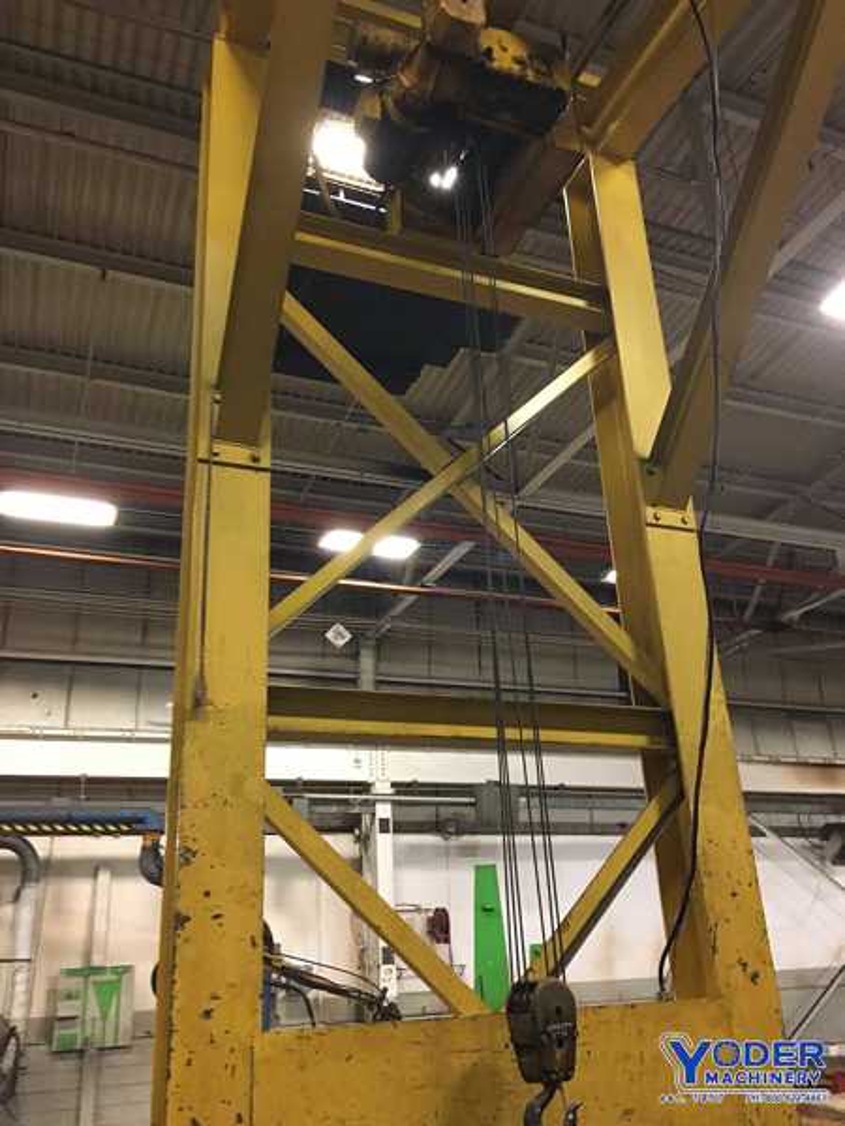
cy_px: 563
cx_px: 422
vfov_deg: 61.7
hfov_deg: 48.2
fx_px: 944
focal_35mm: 29
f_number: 2.2
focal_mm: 4.15
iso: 200
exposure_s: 1/17
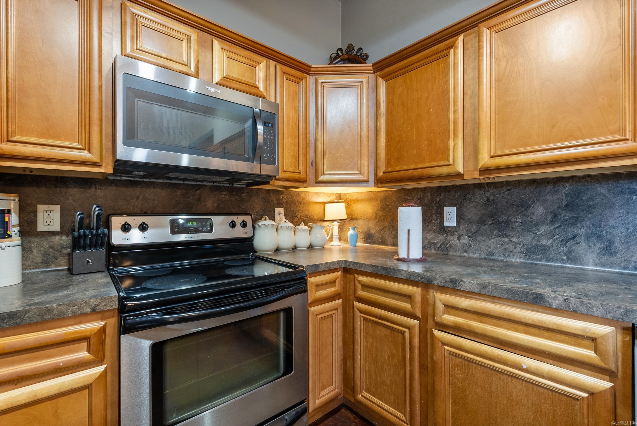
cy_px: 213
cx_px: 318
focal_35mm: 16
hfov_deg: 96.7
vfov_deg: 73.8
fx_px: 283
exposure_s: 1/1.67
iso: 640
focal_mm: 16
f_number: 9
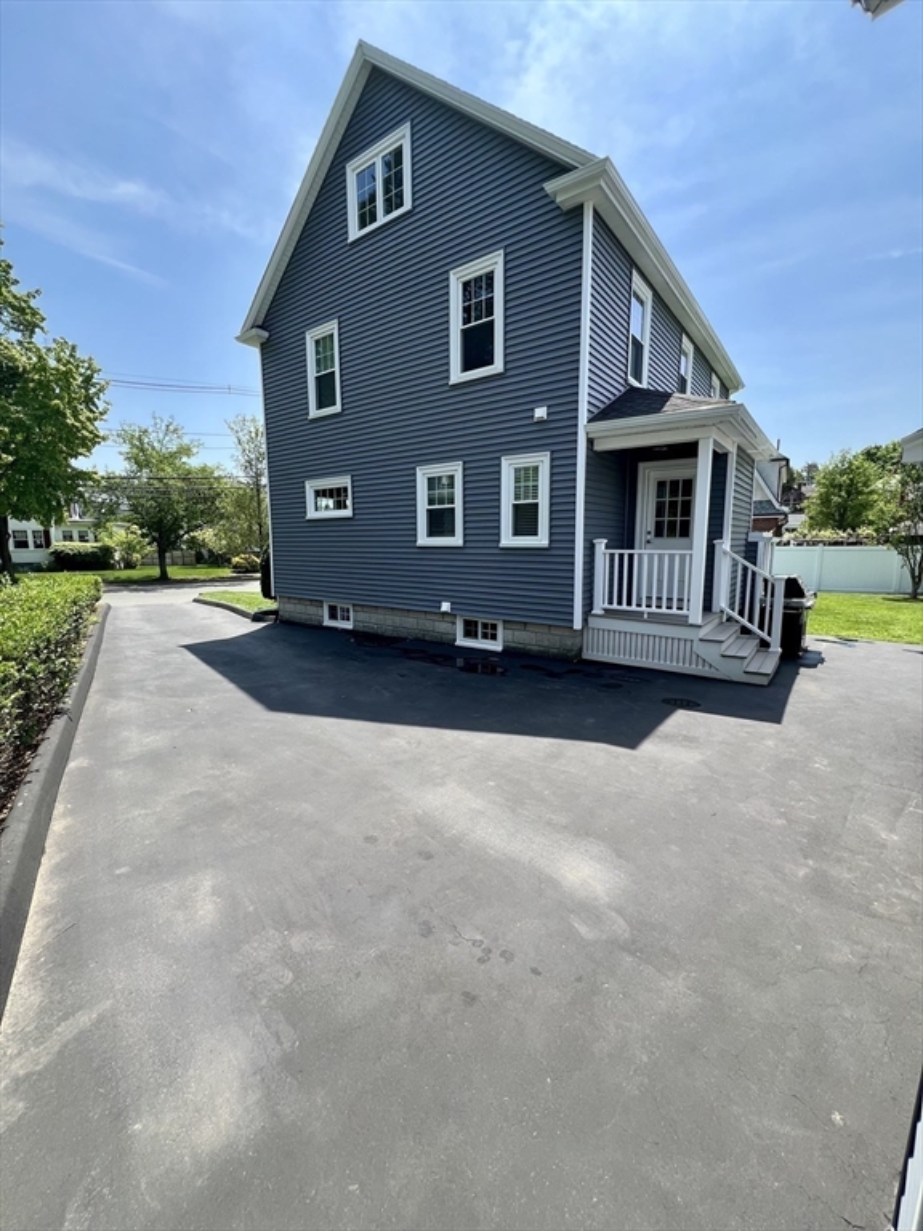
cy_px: 616
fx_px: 462
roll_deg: +1.2
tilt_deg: -7.3
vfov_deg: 106.2
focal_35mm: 13
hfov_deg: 89.9
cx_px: 462
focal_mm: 1.57
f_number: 1.8
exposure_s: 1/488
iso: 32
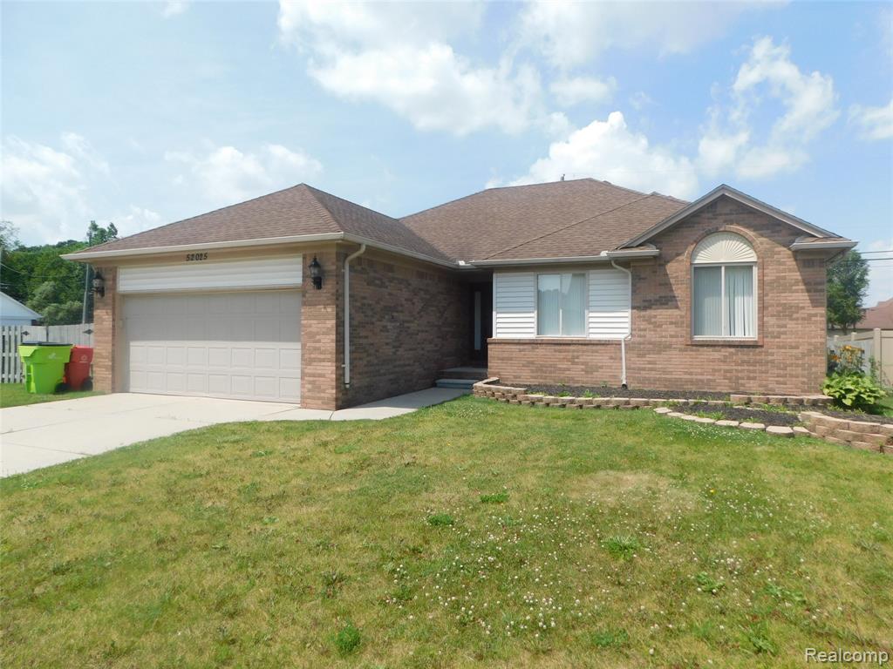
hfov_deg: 73.9
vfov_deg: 58.9
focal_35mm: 23
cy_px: 334
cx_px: 446
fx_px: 593
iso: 125
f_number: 3
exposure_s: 1/1250
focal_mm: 4
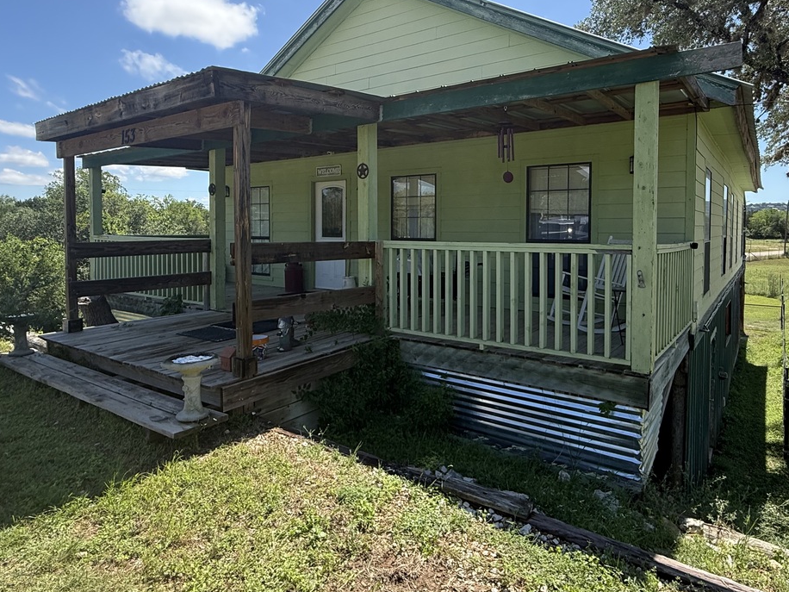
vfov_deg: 60.8
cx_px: 449
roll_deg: -0.3
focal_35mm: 22
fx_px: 501
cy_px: 249
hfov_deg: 76.0
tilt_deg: -1.6
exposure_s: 1/734
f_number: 2.2
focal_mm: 2.22
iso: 64
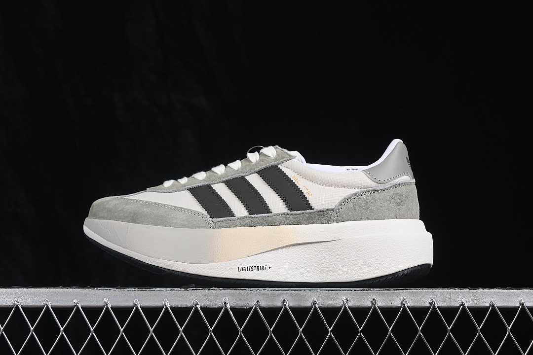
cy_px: 178
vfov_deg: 18.2
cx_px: 266
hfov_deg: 27.0
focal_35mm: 75
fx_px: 1110
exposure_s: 1/80
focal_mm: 50
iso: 160
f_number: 8
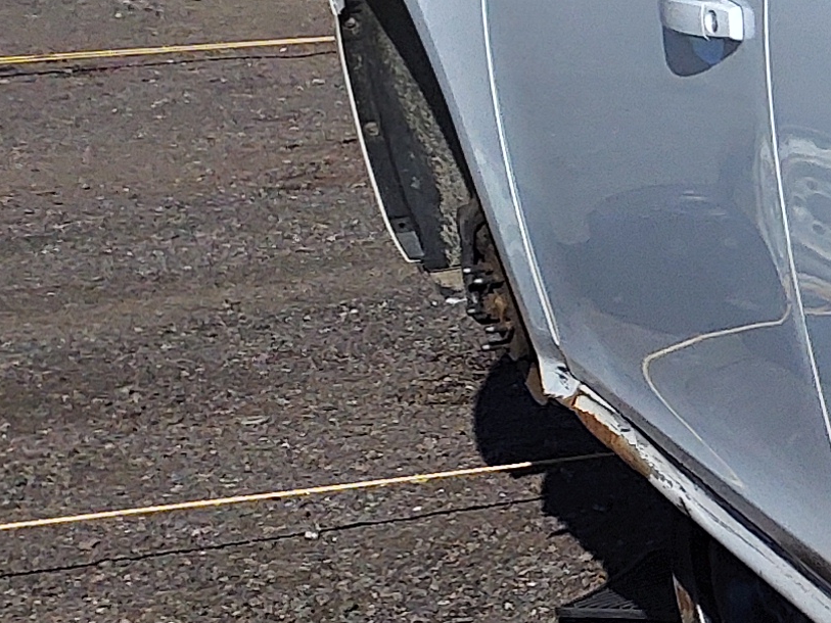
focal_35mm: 132
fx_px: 3169
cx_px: 2040
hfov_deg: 11.9
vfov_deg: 11.2
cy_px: 420
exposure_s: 1/2136
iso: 40
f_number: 1.9
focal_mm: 3.58
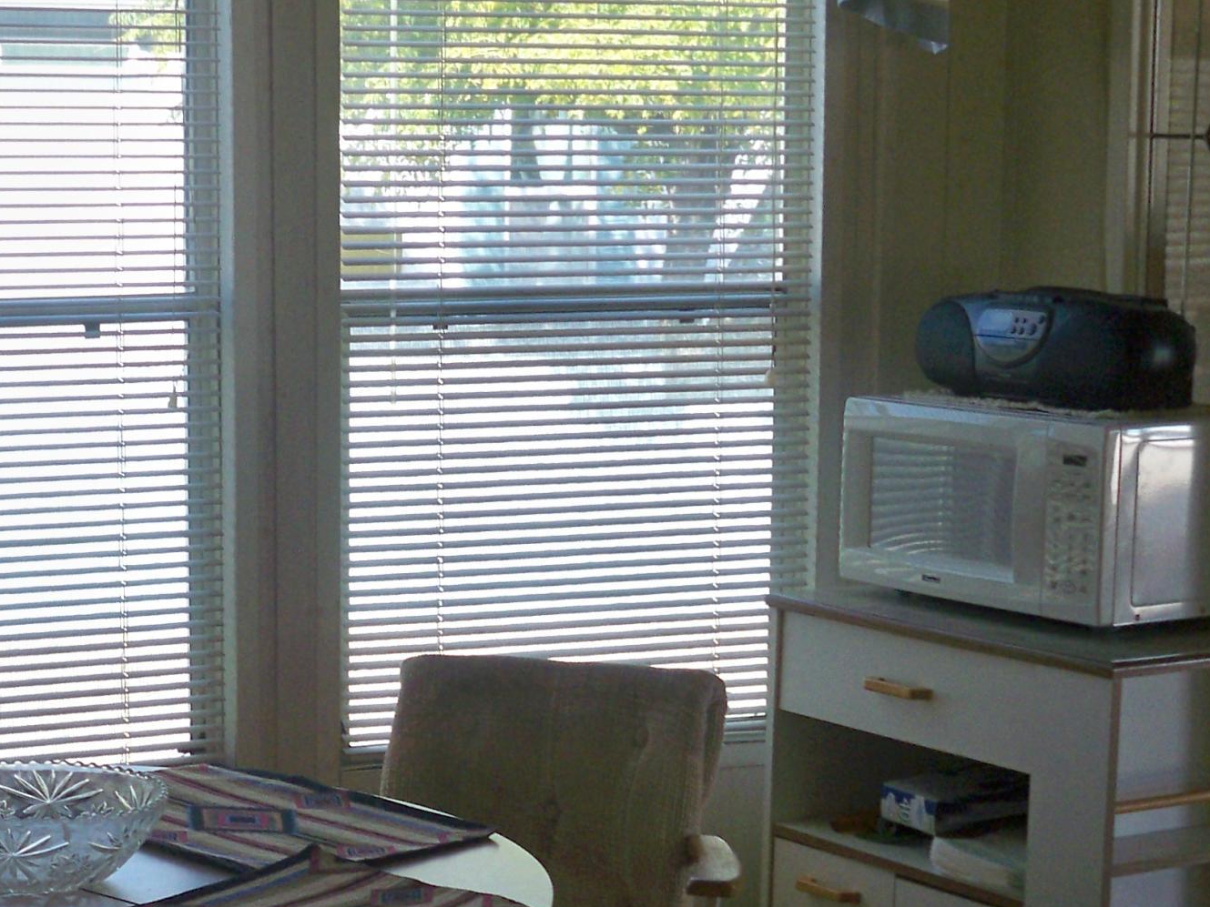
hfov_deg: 24.3
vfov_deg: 18.6
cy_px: 586
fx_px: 2762
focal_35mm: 79
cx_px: 221
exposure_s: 1/60
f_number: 3.1
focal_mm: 6.3
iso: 125
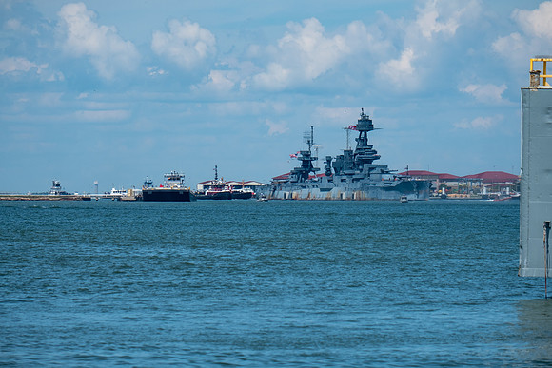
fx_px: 4731
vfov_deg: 4.5
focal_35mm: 308
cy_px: 184
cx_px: 276
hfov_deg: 6.7
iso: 200
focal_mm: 200
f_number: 5.6
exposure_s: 1/1800
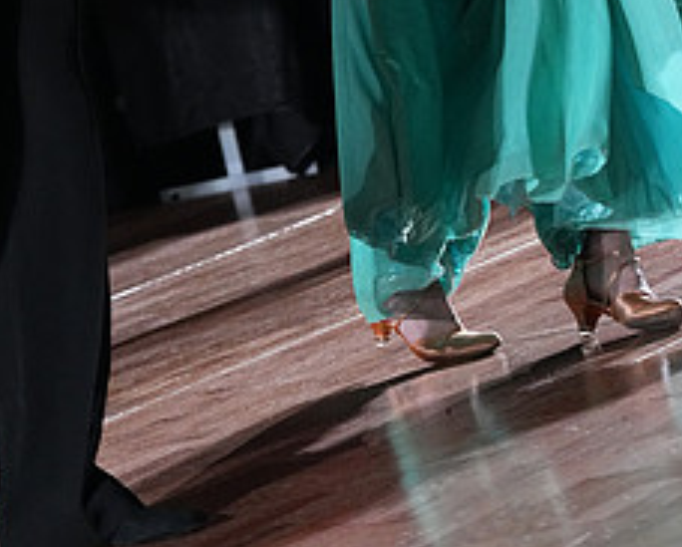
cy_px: -209
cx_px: 136
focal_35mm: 348
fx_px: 7033
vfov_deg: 4.4
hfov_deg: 5.5
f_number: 5
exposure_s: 1/400
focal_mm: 146
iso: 6400
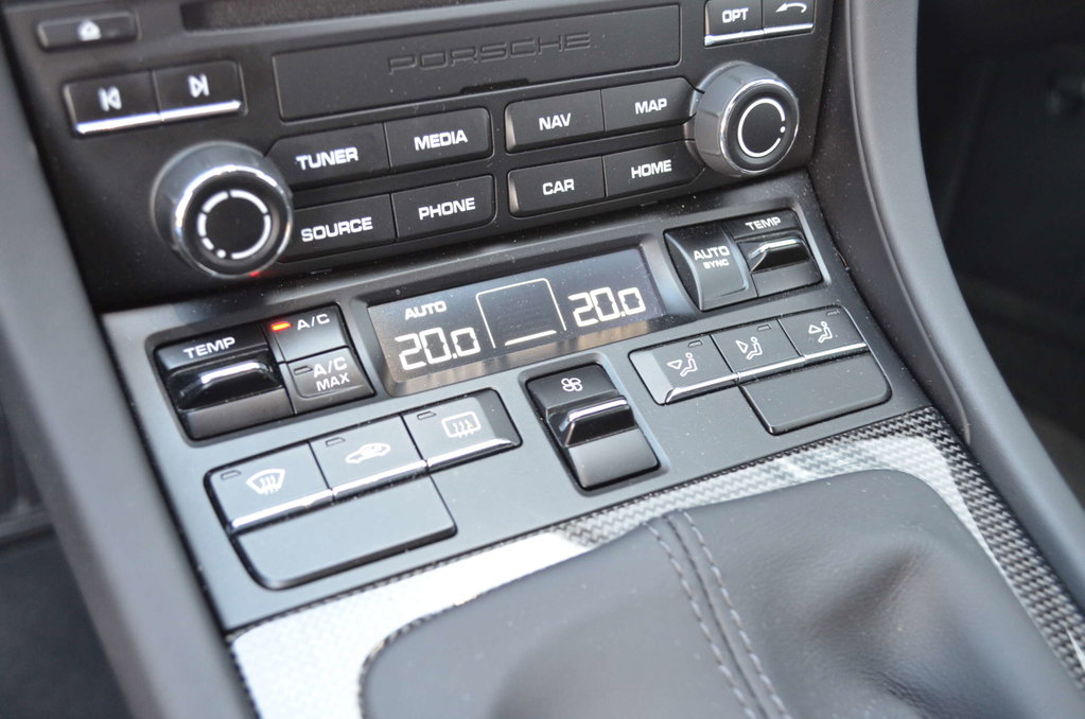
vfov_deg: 36.7
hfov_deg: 53.2
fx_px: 1083
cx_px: 542
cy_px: 360
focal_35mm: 36
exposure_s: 1/30
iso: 1250
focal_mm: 24
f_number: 4
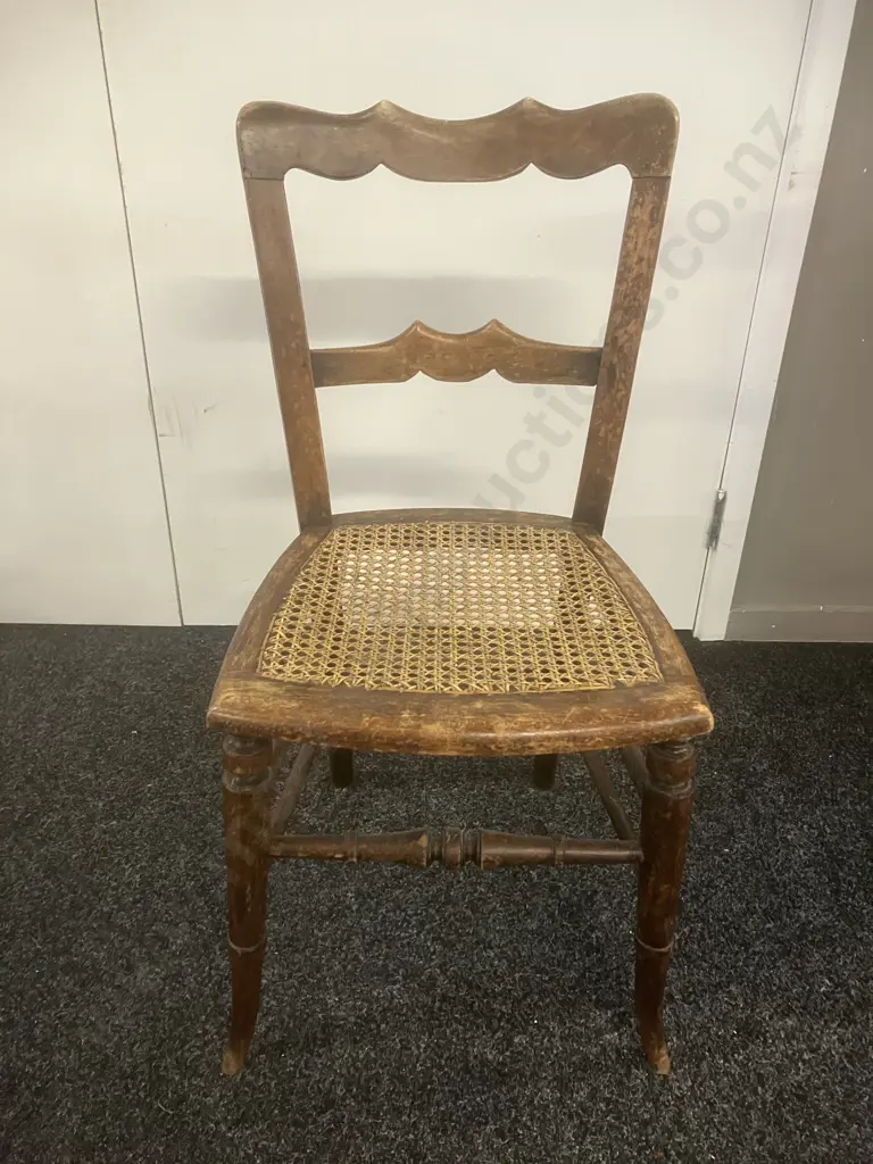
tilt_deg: -29.4
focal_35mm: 28
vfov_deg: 63.4
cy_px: 582
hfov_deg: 49.7
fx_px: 942
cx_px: 436
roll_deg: -1.4
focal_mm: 3.99
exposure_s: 1/50
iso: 320
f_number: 1.8
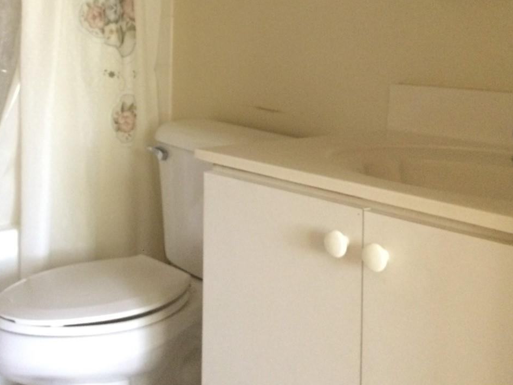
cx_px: 170
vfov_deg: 29.1
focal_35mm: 49
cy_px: 81
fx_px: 726
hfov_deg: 38.5
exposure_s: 1/15
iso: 640
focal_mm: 4.15
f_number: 2.2
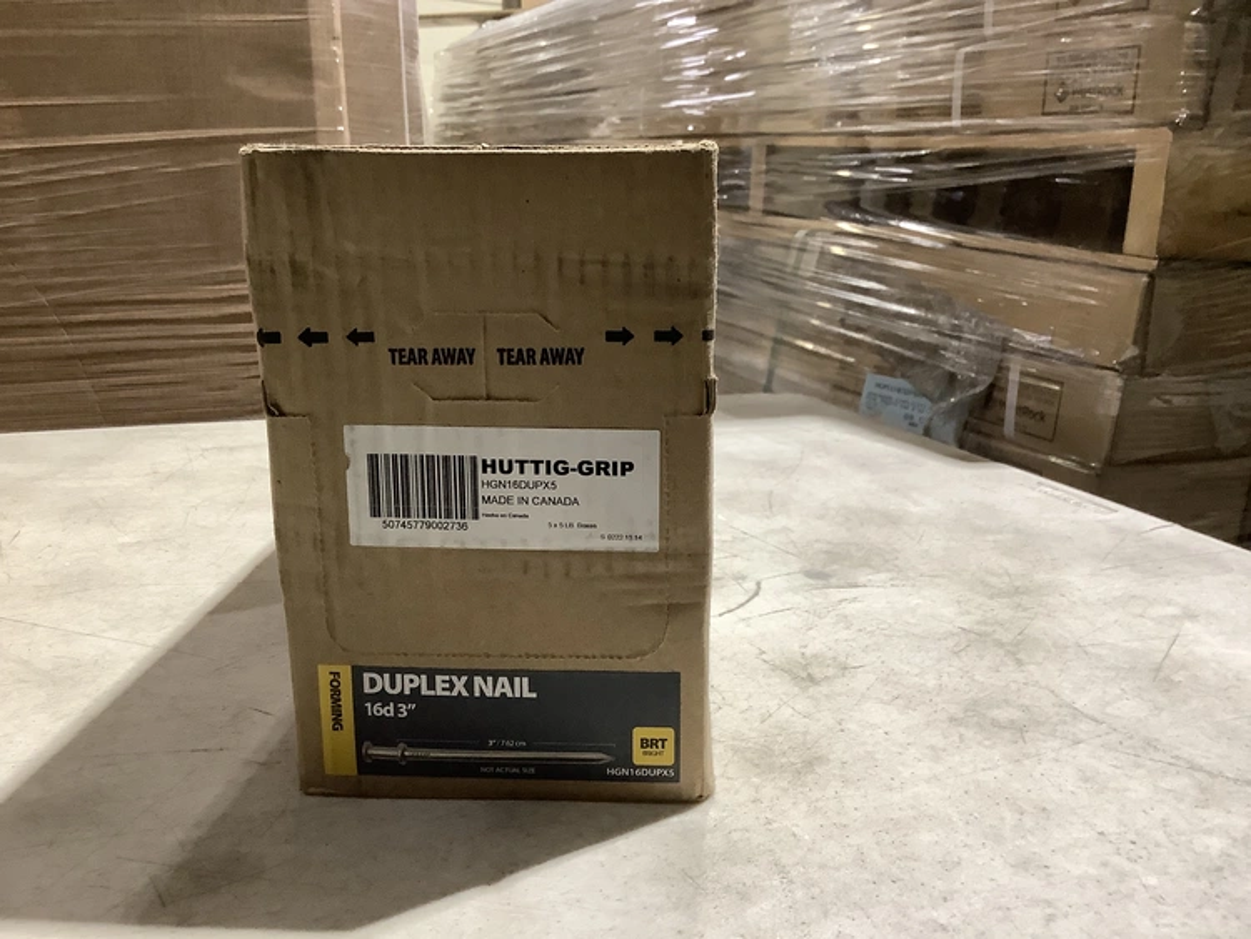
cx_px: 626
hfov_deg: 58.3
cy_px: 470
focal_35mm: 31
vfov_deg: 45.5
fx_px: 1121
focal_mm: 3.3
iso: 200
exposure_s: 1/60
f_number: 2.4
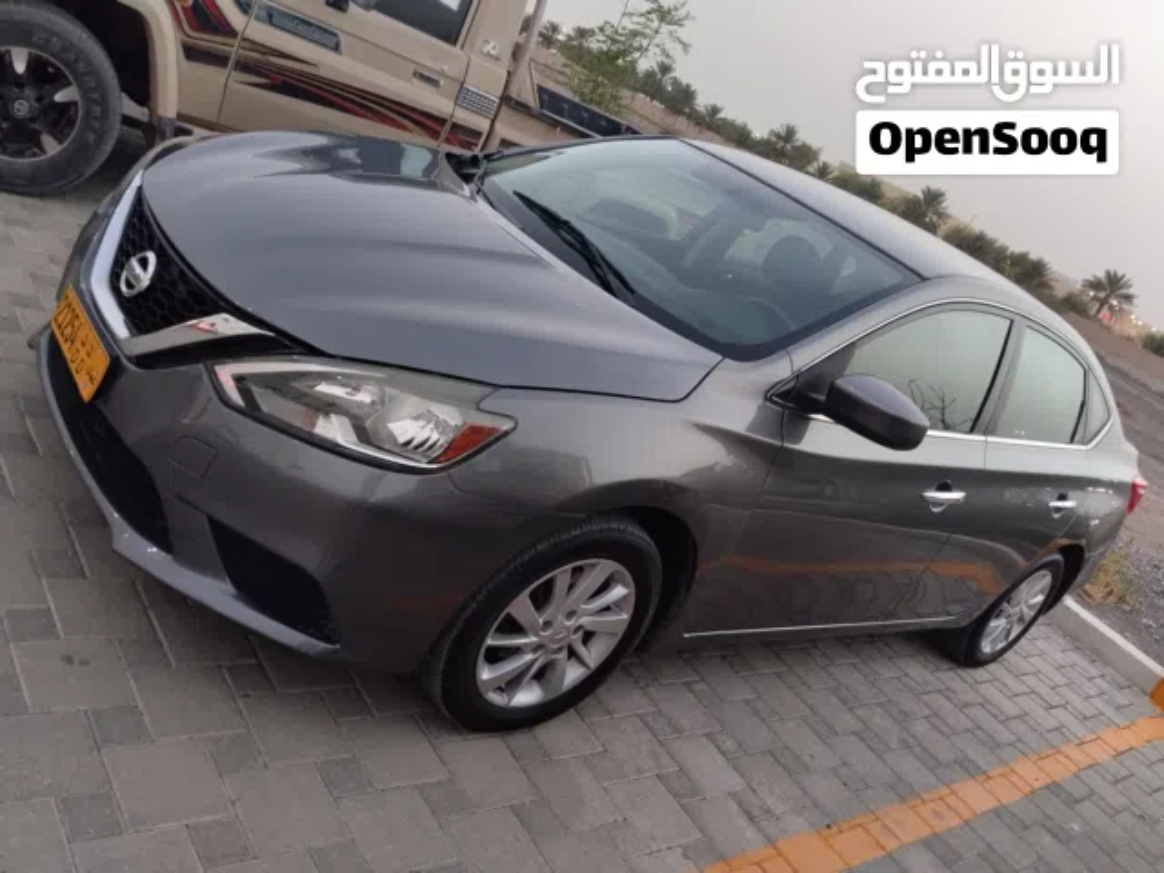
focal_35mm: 29
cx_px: 582
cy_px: 436
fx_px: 975
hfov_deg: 61.7
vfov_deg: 48.2
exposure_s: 1/25
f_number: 1.8
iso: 200
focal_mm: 4.22
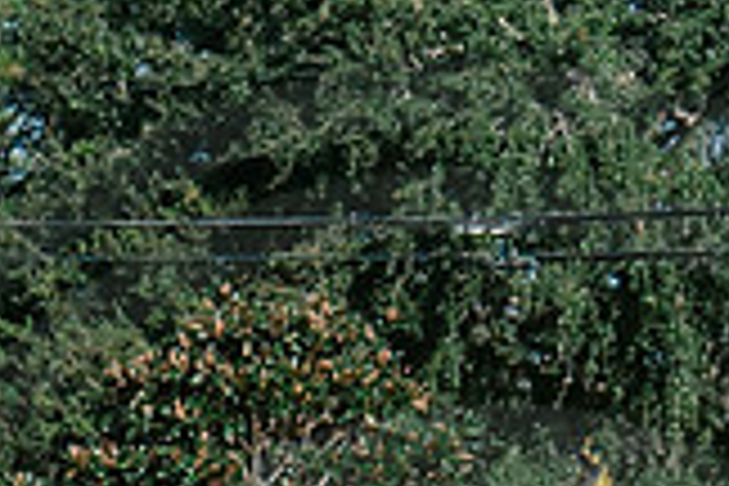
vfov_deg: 1.7
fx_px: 16583
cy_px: 896
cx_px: 767
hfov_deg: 2.5
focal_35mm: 819
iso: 250
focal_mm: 70
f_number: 5.6
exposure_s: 1/1600
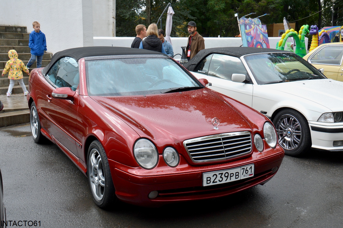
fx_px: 371
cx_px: 172
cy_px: 114
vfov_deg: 34.1
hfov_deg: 49.6
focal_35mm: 39
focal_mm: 26
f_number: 8
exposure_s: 1/250
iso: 200
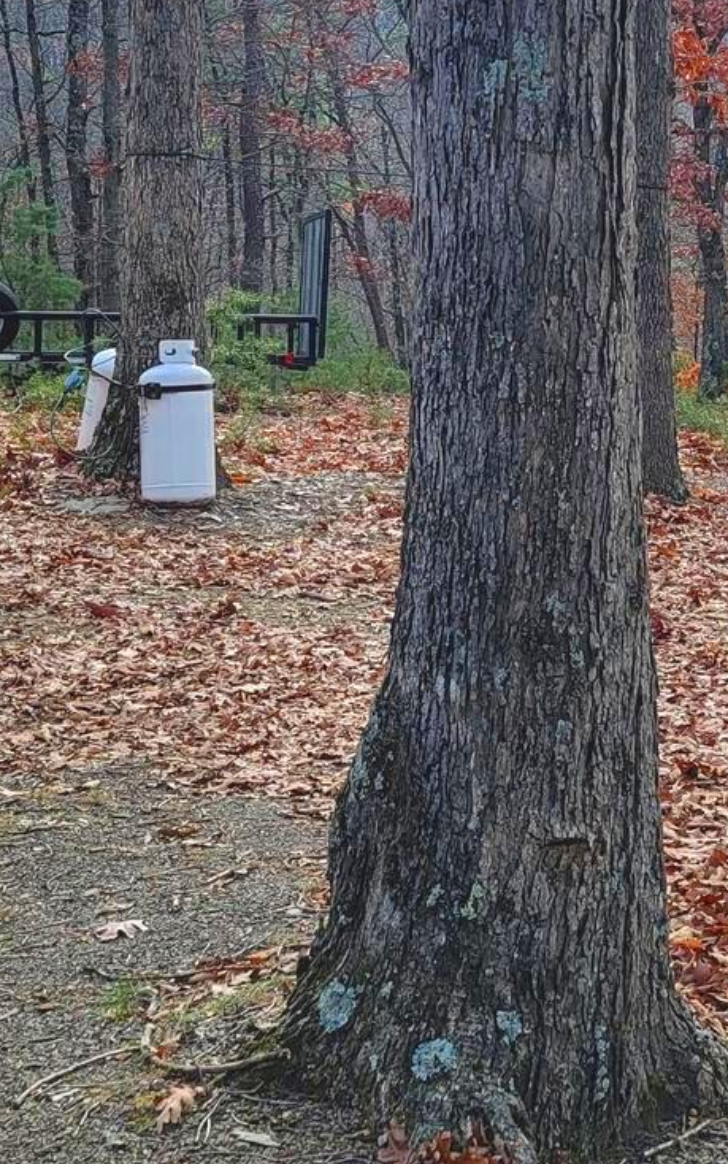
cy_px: 311
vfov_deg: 28.6
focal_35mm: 71
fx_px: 2253
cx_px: 725
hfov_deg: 17.9
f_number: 1.8
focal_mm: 6.7
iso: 16
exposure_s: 1/560
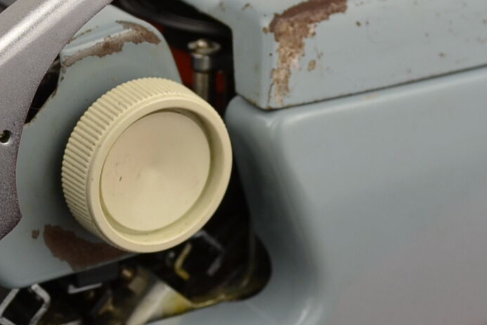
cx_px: 197
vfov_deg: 12.4
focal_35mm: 110
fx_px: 1488
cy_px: 75
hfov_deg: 18.6
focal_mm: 22
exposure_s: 1/125
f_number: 5.6
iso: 220
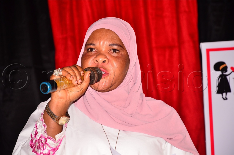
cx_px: 117
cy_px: 78
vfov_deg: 8.7
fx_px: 1021
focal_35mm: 158
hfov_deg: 13.1
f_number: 5.6
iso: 500
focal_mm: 105
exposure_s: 1/60
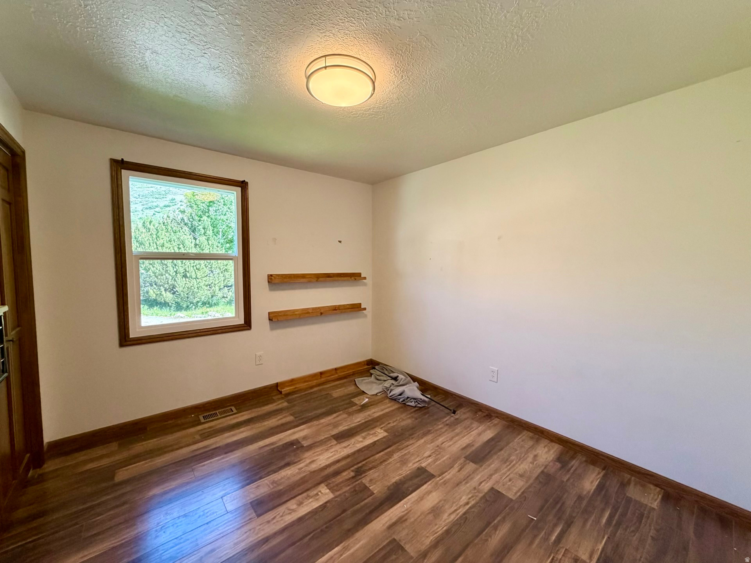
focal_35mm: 14
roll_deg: -0.5
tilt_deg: -3.5
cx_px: 376
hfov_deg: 102.1
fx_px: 304
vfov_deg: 85.7
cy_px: 282
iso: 320
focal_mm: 2.22
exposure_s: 1/120
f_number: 2.2
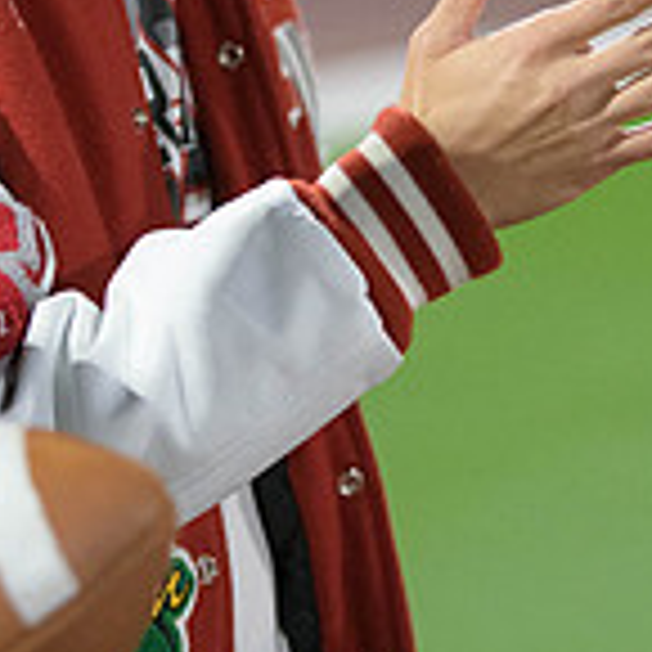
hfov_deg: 6.5
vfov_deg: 6.5
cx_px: 310
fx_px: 5732
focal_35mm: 269
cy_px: -31
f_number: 2.8
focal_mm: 102
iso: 8000
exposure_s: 1/640
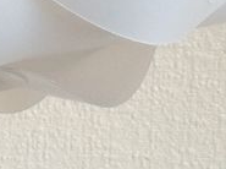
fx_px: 1232
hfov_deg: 10.4
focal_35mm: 189
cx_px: -12
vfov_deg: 7.2
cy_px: -275
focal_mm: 4.28
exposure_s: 1/100
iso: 64
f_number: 2.4
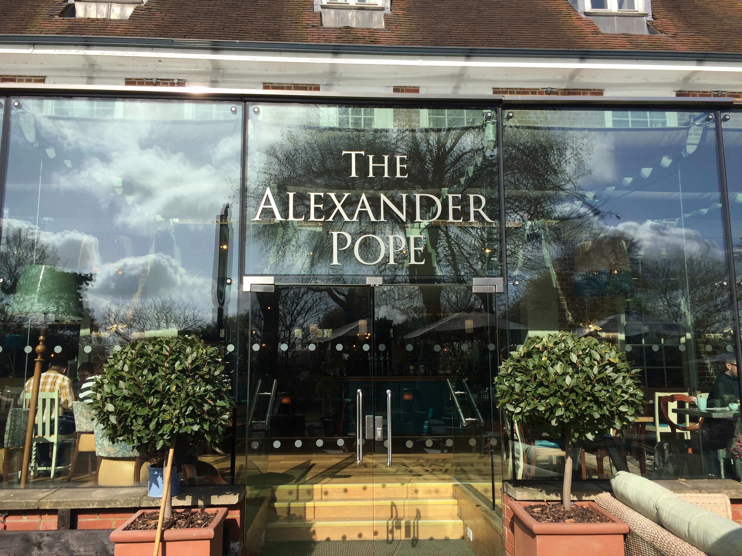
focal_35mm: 29
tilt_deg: +8.4
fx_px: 622
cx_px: 371
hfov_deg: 61.7
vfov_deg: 48.2
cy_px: 278
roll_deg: +0.4
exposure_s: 1/1980
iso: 32
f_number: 2.2
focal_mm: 4.15
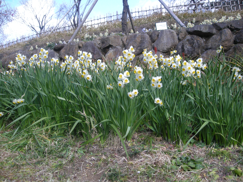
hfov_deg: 52.6
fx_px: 246
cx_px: 122
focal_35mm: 35
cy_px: 91
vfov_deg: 40.7
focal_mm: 5.7
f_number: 2.8
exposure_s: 1/163
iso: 50
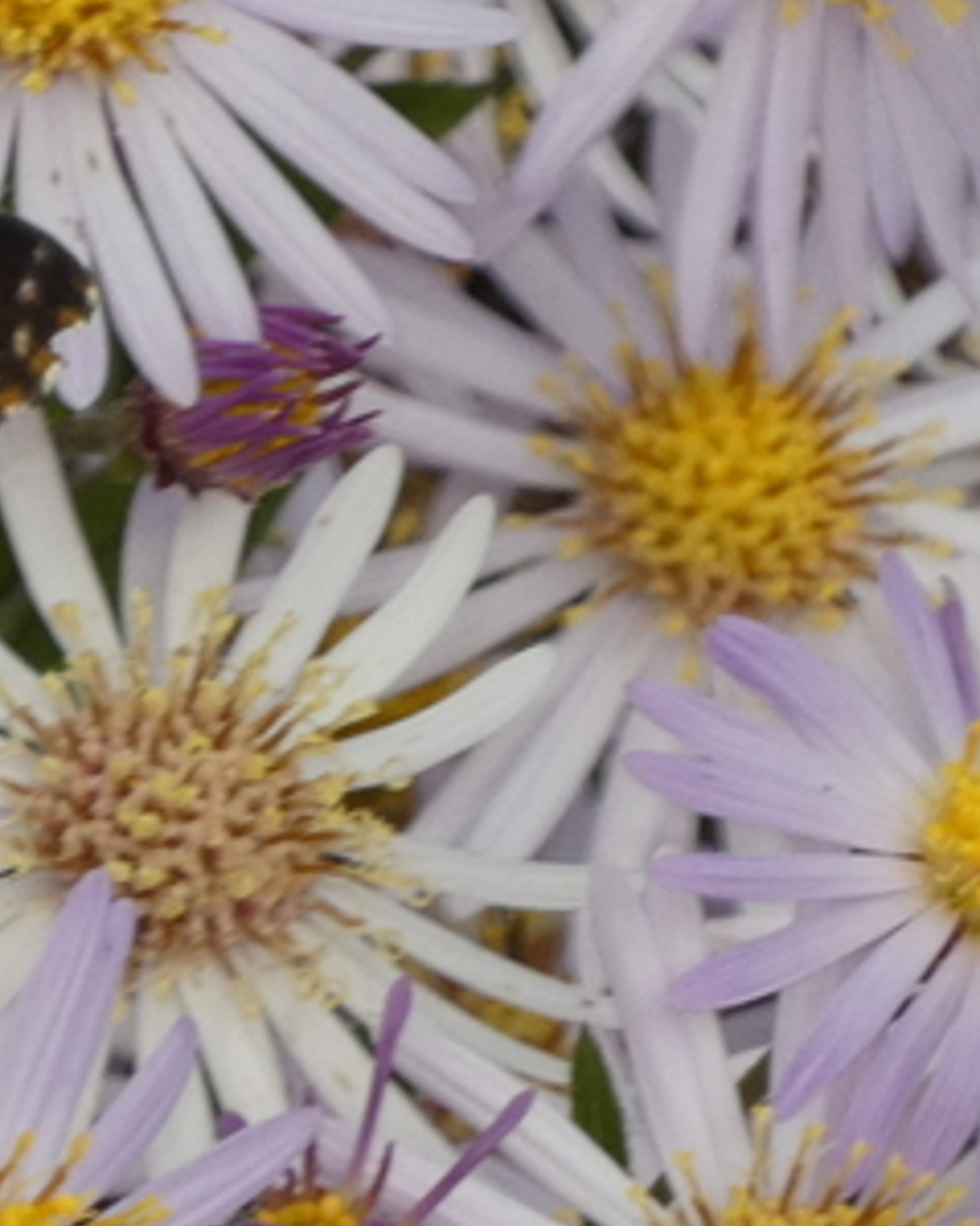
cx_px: -711
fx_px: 62935
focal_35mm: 1735
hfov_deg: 0.9
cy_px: 467
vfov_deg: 1.1
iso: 125
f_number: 5.6
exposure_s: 1/125
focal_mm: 111.5
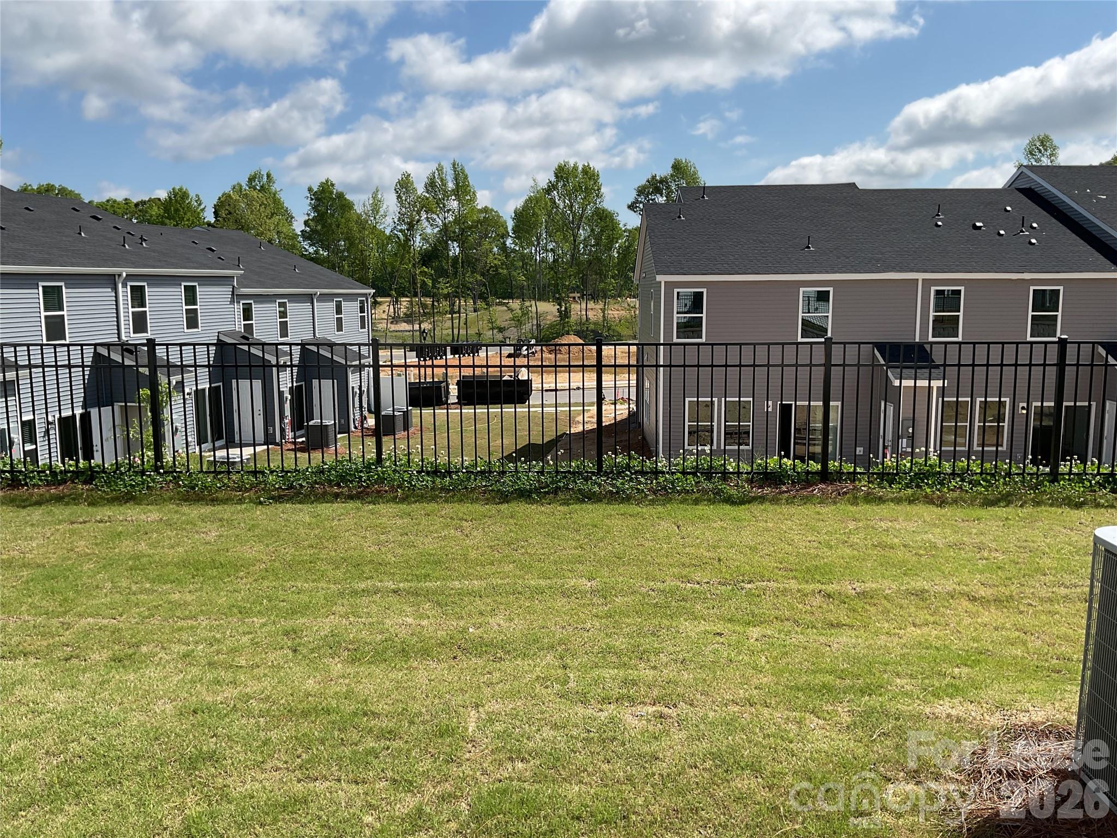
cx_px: 558
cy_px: 419
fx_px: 936
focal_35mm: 29
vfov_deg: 48.2
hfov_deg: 61.7
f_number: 1.8
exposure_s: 1/2141
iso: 16
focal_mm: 3
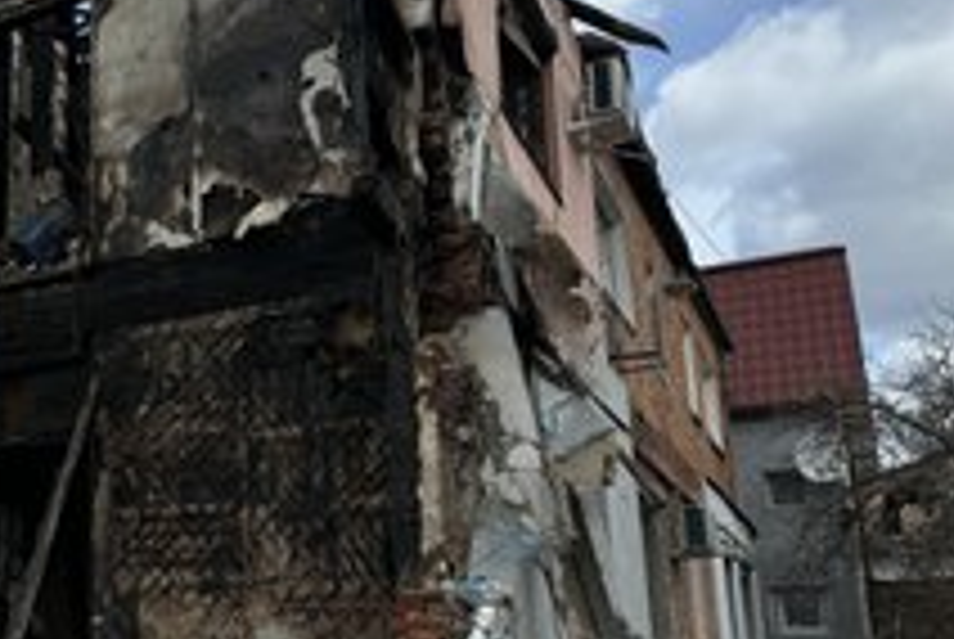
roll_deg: -0.6
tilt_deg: +12.9
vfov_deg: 28.7
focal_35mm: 47
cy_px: 387
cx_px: 72
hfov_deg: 38.6
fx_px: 1247
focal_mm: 6.76
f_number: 1.78
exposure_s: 1/2710
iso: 80
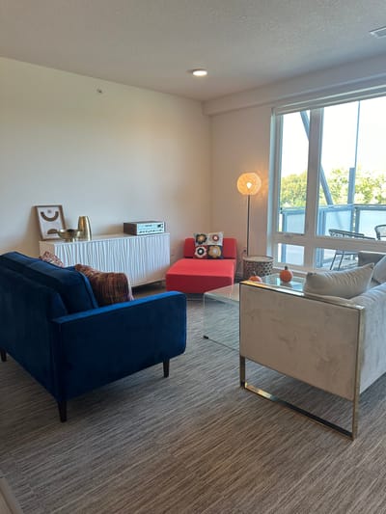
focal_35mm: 24
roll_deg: -0.7
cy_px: 257
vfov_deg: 71.6
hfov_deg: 56.8
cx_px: 193
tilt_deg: -8.9
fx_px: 357
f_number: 1.78
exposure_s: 1/120
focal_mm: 6.86
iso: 100
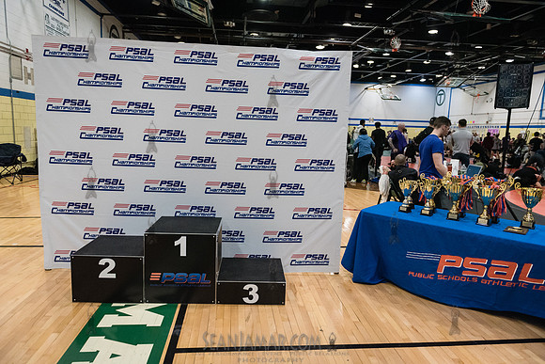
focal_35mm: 24
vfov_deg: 53.2
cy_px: 182
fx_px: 363
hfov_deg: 73.7
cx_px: 272
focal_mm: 24
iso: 8000
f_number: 3.2
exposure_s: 1/640
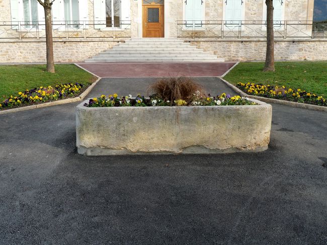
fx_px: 321
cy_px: 122
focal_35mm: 34
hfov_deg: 53.9
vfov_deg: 41.8
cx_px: 164
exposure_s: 1/125
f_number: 4
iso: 160
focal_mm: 6
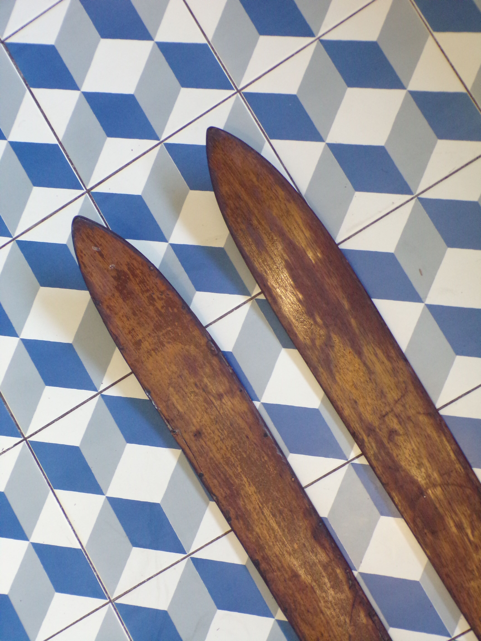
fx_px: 908
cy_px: 320
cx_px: 240
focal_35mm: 49
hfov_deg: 29.7
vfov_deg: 38.9
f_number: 3.5
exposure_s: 1/14
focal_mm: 8.7
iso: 400
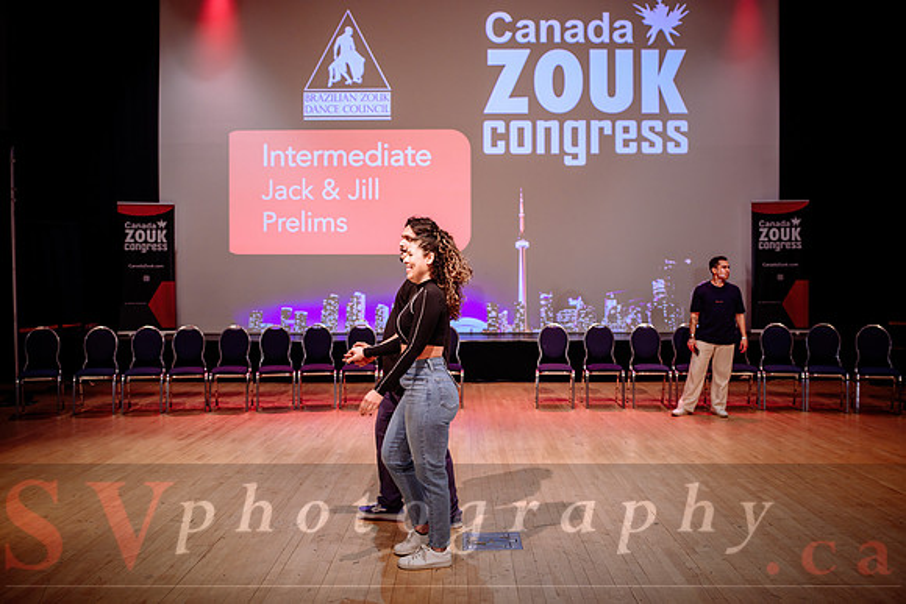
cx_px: 453
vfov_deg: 46.4
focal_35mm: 28
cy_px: 302
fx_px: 705
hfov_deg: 65.5
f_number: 2
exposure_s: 1/320
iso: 1600
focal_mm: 28
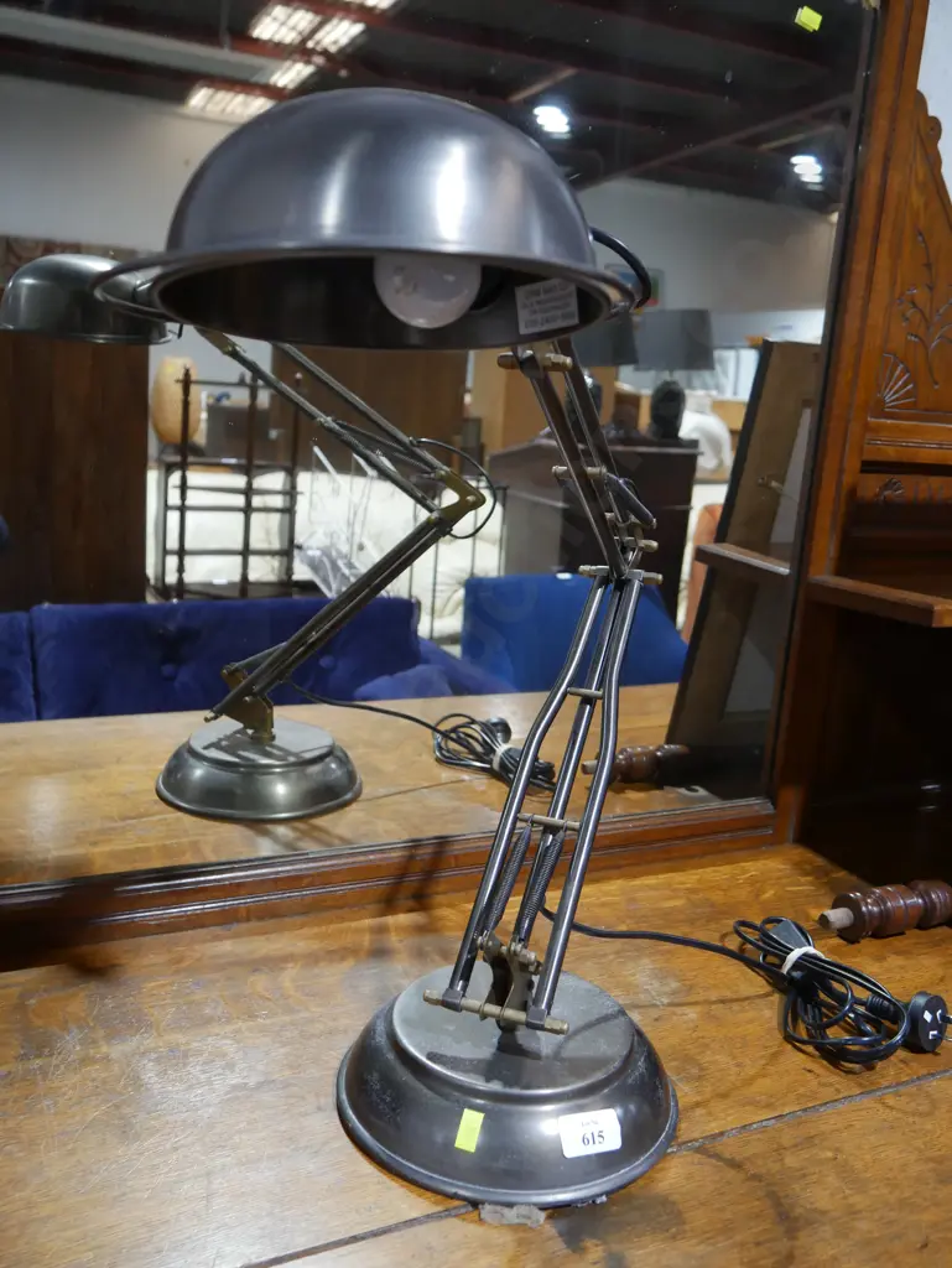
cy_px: 634
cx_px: 476
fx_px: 1099
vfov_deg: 59.9
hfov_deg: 46.8
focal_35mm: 30
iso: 640
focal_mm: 15
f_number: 4
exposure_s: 1/60
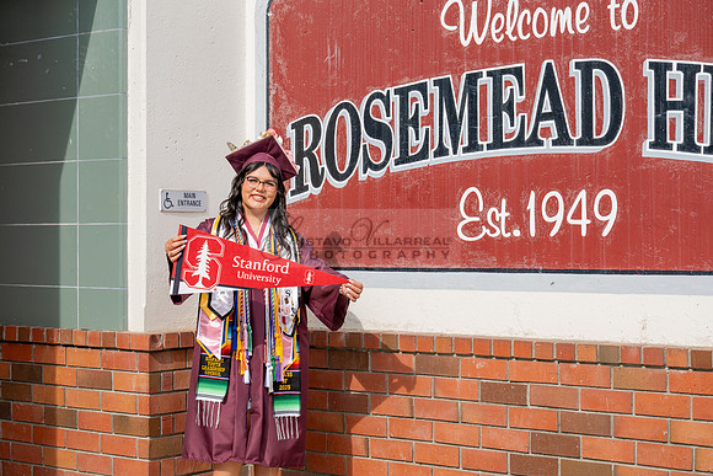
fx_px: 1387
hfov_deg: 28.8
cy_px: 238
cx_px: 356
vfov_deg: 19.5
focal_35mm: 70
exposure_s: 1/200
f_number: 8
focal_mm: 70
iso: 100
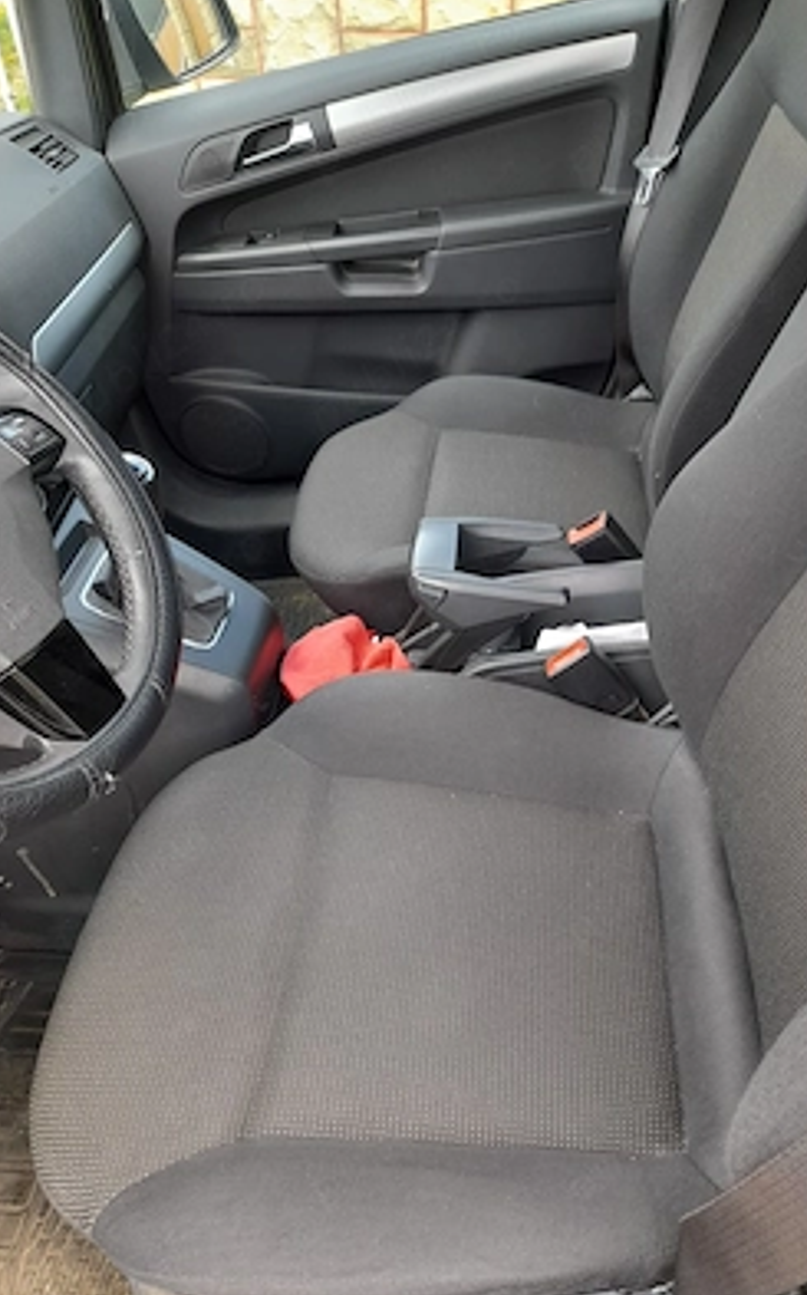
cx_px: 481
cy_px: 649
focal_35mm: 27
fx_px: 952
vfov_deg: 68.4
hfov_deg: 45.7
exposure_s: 1/50
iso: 64
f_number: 2
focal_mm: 4.6
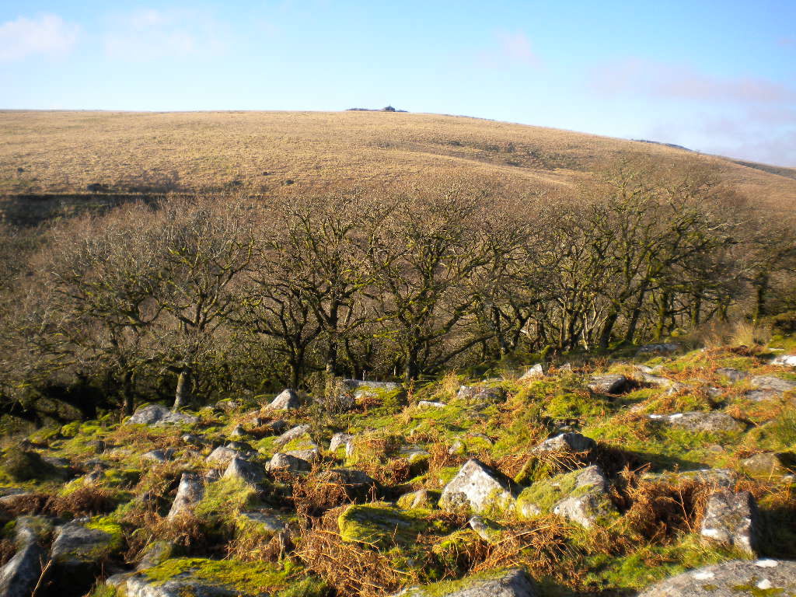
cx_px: 398
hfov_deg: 52.6
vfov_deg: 40.7
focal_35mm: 35
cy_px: 298
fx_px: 805
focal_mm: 6.3
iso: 80
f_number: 4.6
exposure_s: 1/231
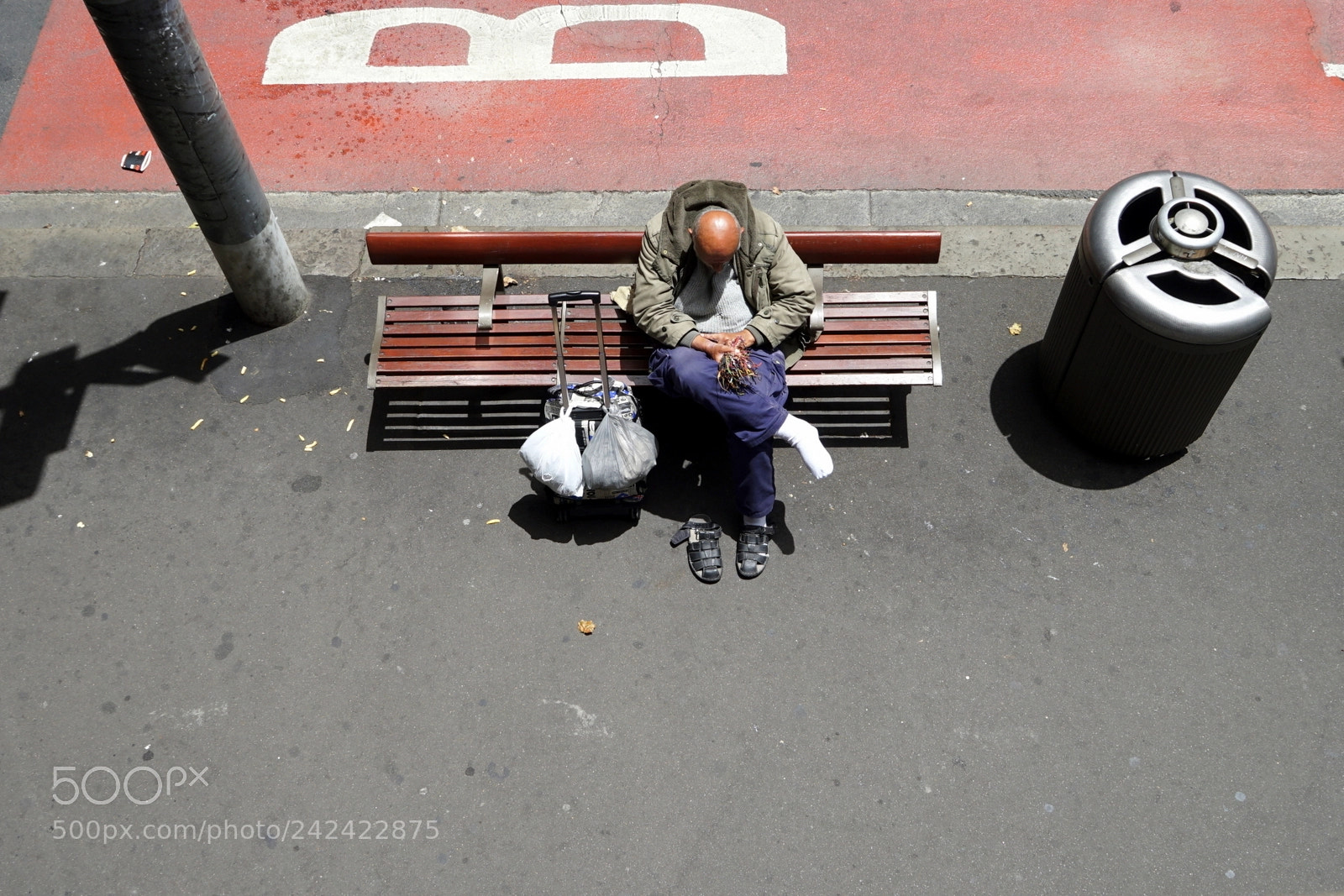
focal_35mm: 36
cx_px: 672
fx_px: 1344
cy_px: 448
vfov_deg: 36.9
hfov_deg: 53.1
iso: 100
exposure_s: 1/200
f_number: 9
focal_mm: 24
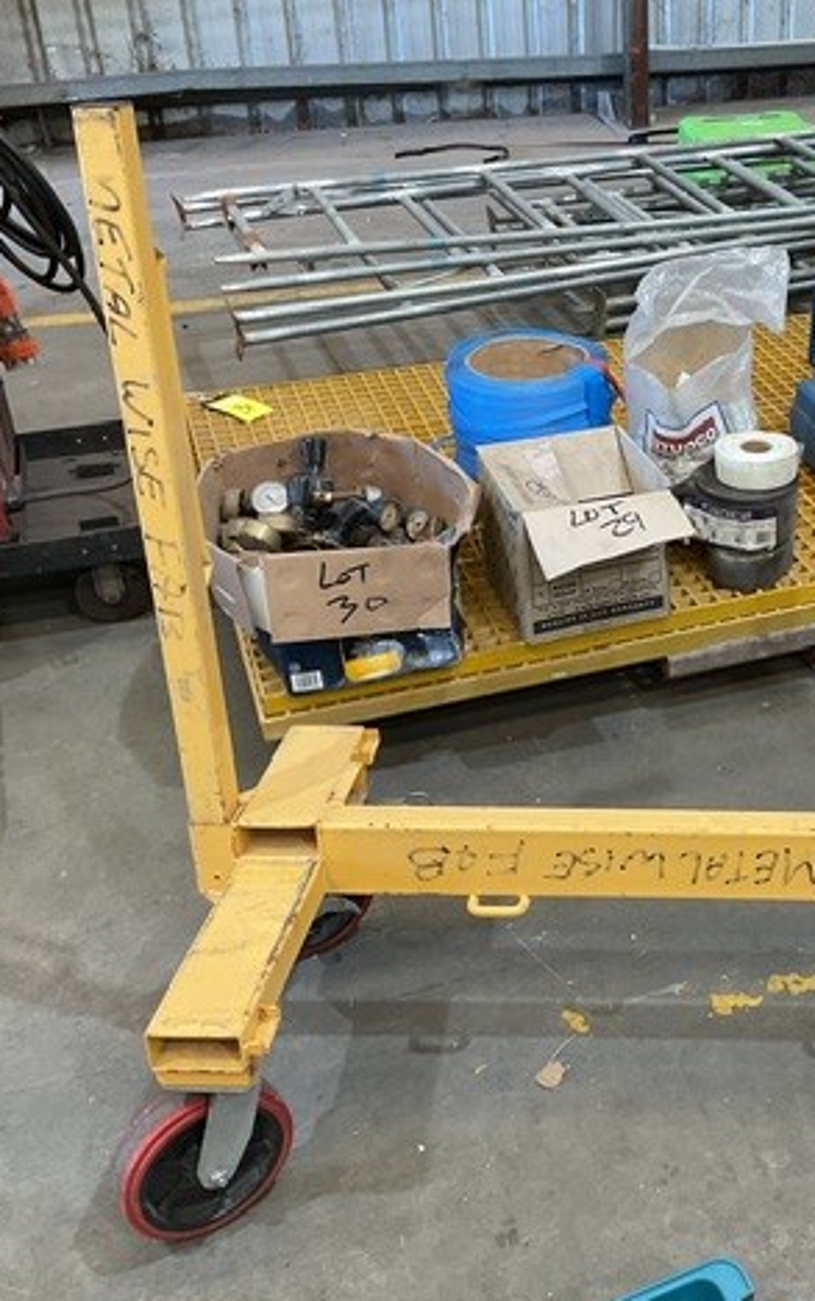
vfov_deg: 47.2
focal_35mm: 42
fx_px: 1491
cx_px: 718
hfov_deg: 29.4
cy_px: 648
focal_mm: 3
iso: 125
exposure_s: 1/60
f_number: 1.8
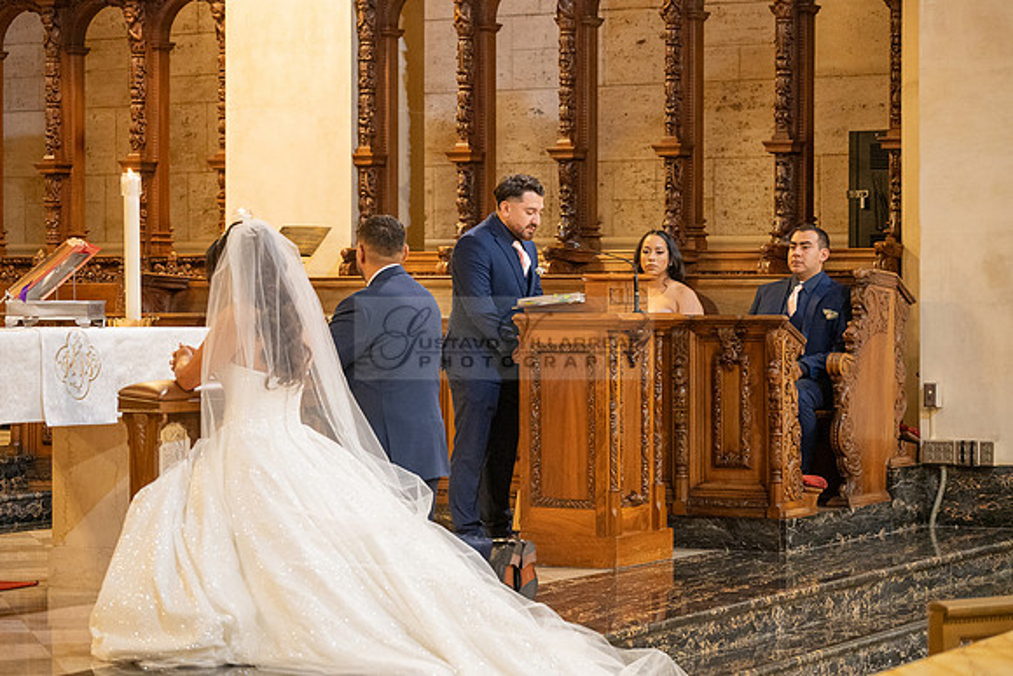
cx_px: 506
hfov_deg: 22.4
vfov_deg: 15.0
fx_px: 2561
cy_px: 338
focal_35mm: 91
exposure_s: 1/100
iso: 3200
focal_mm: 91
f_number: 4
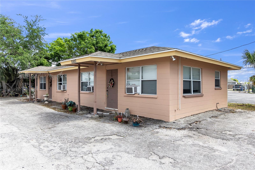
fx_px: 170
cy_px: 85
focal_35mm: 24
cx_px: 128
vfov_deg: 53.1
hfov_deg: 73.8
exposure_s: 1/500
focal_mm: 16
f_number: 4
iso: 100
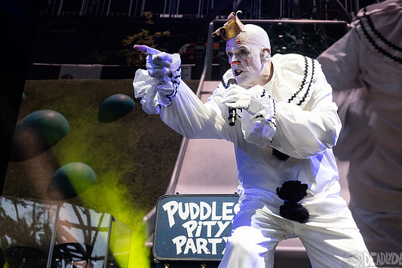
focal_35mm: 60
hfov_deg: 33.3
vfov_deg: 22.6
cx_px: 239
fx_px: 670
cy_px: 111
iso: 640
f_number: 5
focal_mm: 48
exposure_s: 1/200
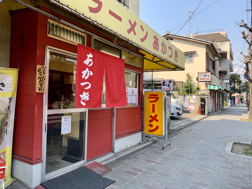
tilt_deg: +1.9
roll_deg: -0.5
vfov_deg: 53.1
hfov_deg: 67.3
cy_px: 94
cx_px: 126
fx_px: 189
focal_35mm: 26
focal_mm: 4.25
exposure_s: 1/444
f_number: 1.8
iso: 25
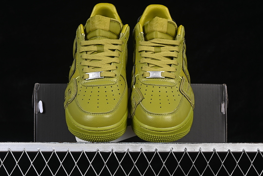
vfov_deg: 18.2
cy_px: 88
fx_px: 548
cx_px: 132
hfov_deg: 27.0
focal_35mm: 75
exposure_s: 1/80
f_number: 7.1
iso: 160
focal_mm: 50
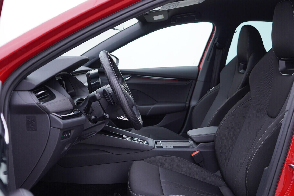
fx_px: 294
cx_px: 147
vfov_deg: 36.9
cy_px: 98
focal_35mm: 36
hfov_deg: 53.1
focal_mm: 24
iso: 125
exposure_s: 1/40
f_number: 2.8
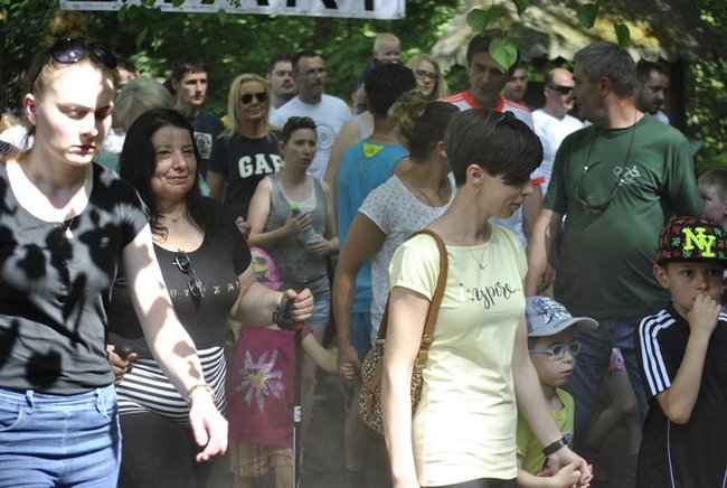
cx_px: 364
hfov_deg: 24.6
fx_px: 1669
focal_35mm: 82
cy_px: 244
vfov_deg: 16.6
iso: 500
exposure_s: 1/500
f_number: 4
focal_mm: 55
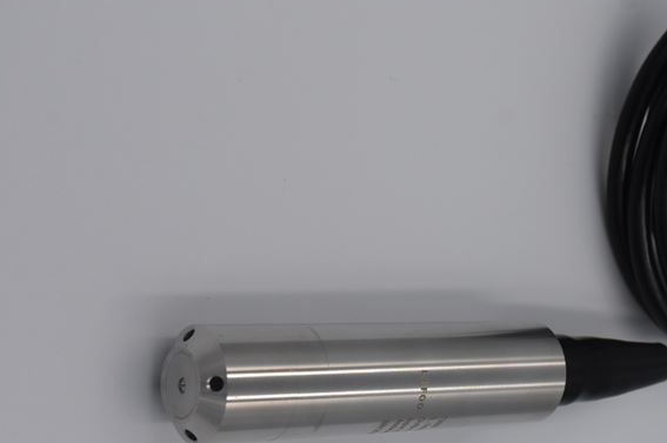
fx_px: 1666
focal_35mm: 90
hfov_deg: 22.3
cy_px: 269
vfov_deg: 15.2
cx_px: 541
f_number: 8
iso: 560
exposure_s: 1/500
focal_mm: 34
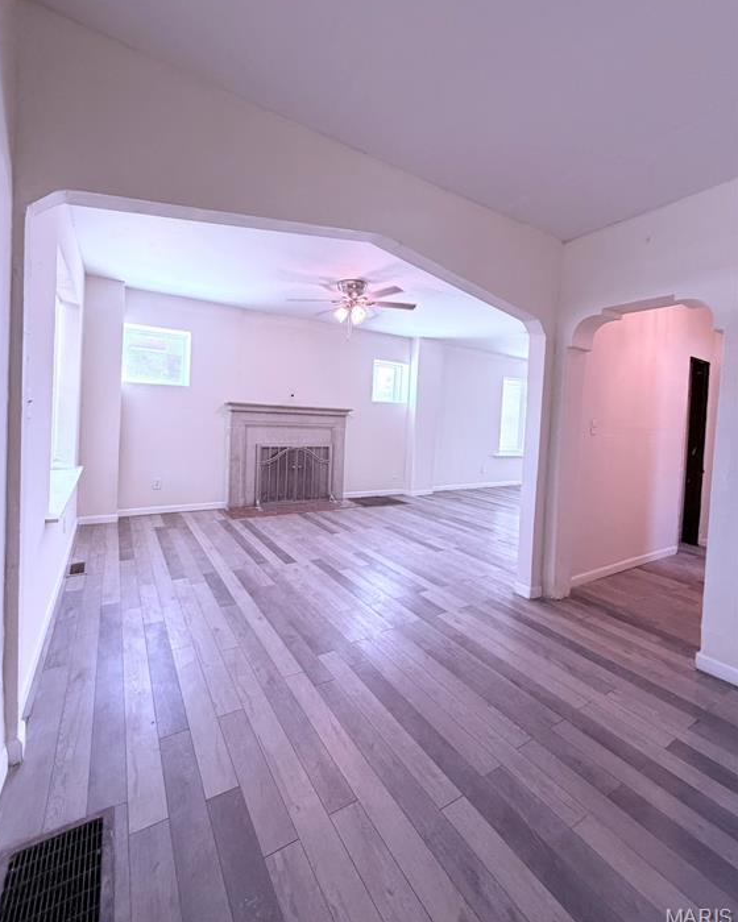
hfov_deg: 84.0
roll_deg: -2.1
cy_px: 428
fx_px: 410
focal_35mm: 15
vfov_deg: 96.6
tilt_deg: -0.3
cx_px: 361
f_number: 2.2
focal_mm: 2.22
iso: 320
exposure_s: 1/104
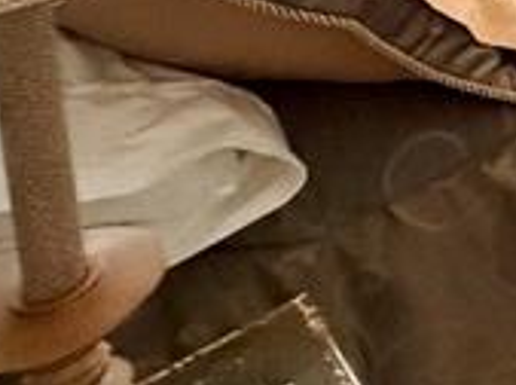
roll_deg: -3.1
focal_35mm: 85
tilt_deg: -12.4
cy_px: -556
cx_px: 1224
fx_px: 1264
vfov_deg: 12.9
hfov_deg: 14.8
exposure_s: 1/60
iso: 800
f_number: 2.2
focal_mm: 2.22
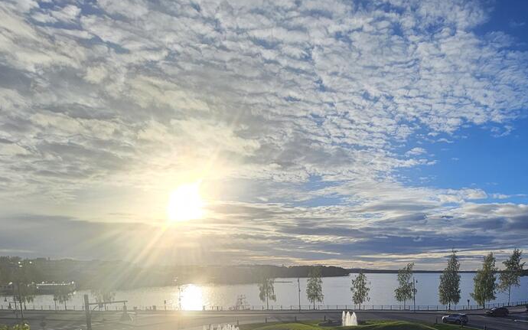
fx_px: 331
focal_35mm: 23
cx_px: 373
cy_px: 317
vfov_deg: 46.0
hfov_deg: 73.5
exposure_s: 1/3988
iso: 50
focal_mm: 2.2
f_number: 2.2
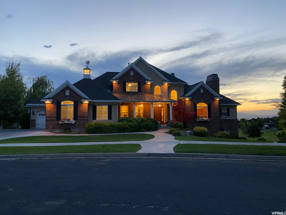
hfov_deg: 67.3
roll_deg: -0.1
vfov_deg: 53.1
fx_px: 215
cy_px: 108
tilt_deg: +2.7
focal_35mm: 26
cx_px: 143
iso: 160
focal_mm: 4.25
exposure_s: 1/60
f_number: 1.8
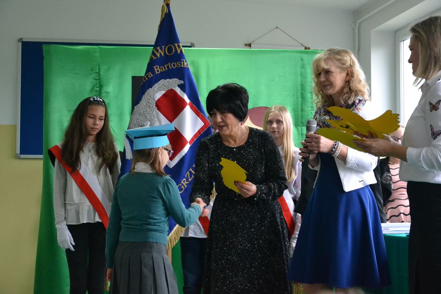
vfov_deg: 20.2
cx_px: 220
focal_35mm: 68
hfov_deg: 29.9
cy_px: 147
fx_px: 827
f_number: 4.8
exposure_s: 1/125
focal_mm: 45
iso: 3200
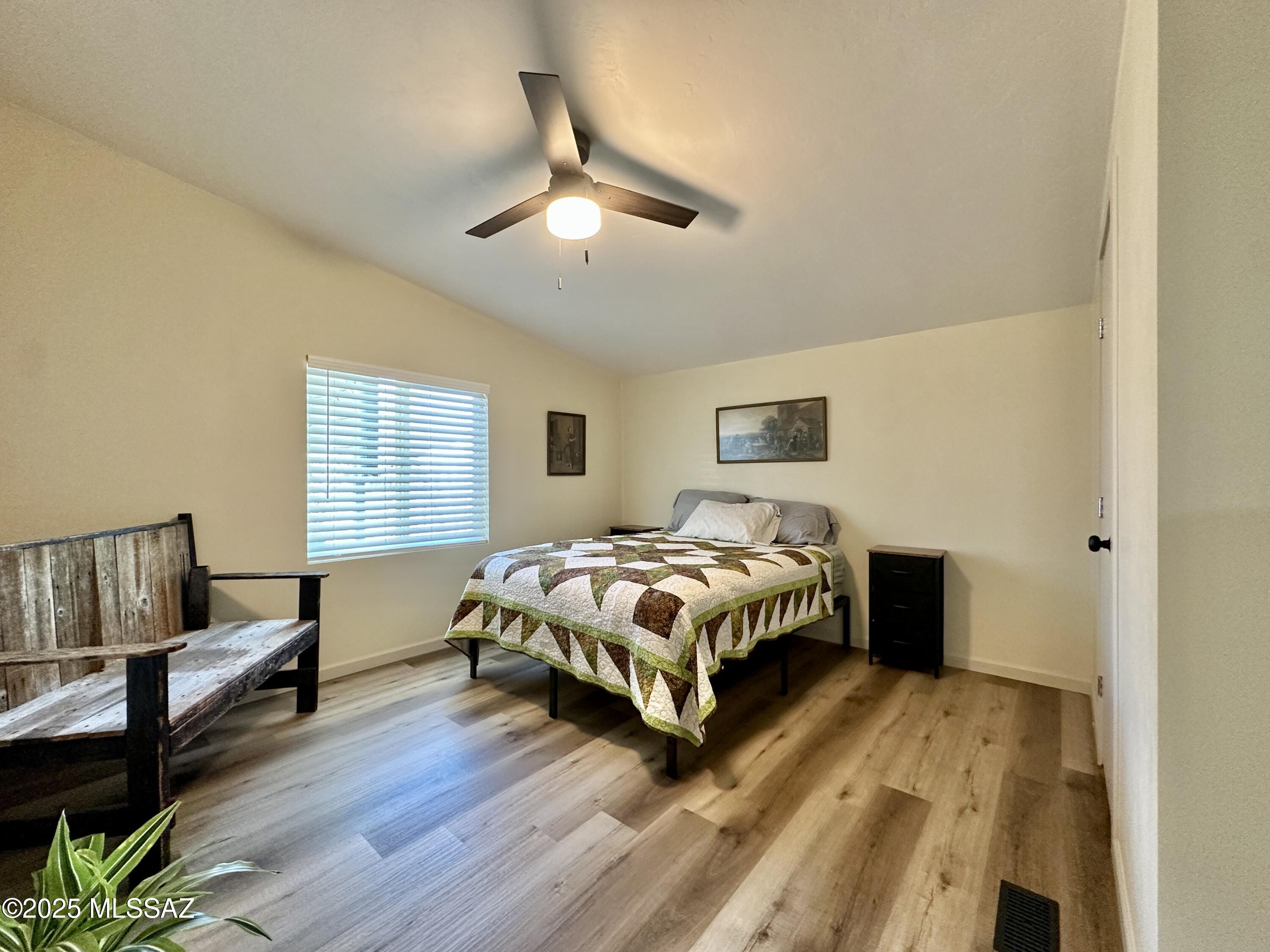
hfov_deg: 102.1
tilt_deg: +1.4
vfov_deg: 85.7
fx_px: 514
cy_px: 476
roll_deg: +0.3
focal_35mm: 14
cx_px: 635
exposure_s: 1/60
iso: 320
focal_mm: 2.22
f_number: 2.2
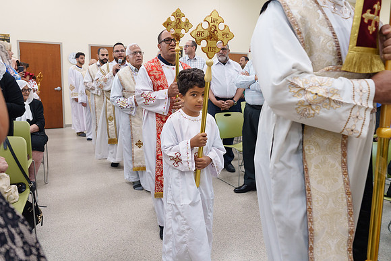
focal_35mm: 26
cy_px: 118
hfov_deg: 68.4
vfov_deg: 48.9
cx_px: 176
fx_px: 287
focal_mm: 24
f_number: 3.5
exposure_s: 1/160
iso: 1600
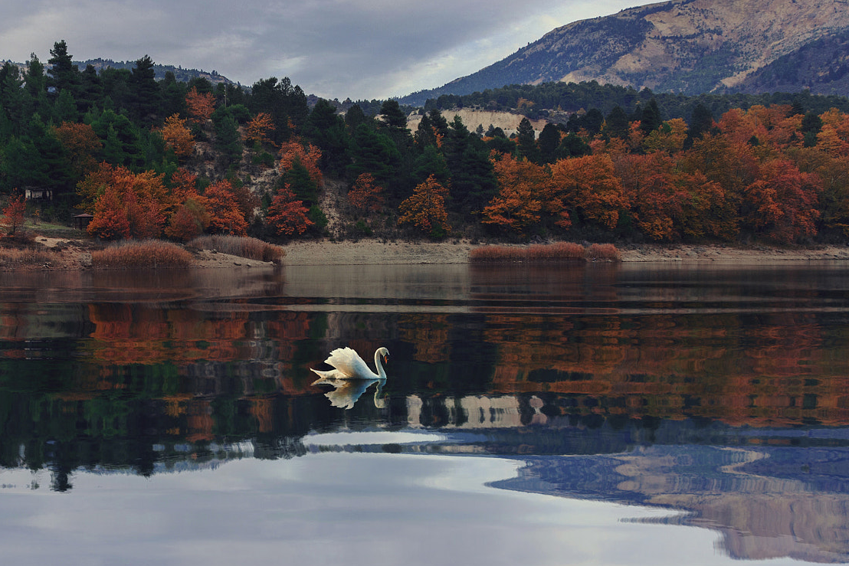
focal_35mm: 39
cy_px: 249
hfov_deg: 48.2
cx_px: 241
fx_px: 920
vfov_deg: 34.2
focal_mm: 18
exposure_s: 1/320
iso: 500
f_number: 8
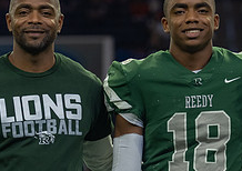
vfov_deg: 4.5
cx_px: 179
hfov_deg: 6.4
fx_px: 2150
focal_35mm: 314
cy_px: 150
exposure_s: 1/320
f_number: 2.8
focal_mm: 104
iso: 1000
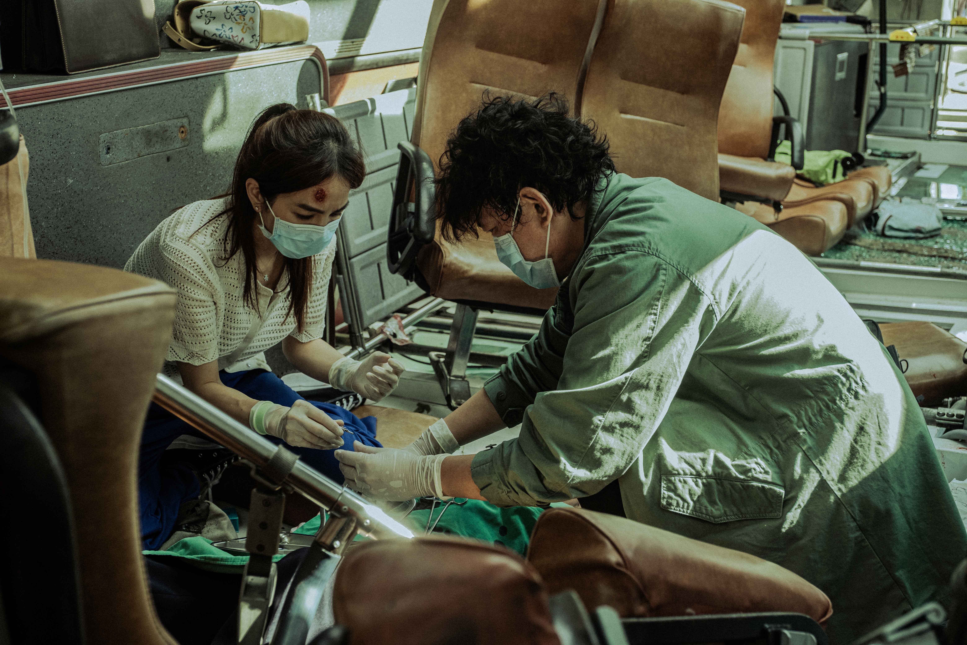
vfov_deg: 24.6
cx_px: 484
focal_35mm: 55
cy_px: 322
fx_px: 1477
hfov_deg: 36.2
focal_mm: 36.5
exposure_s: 1/250
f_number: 4
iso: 800
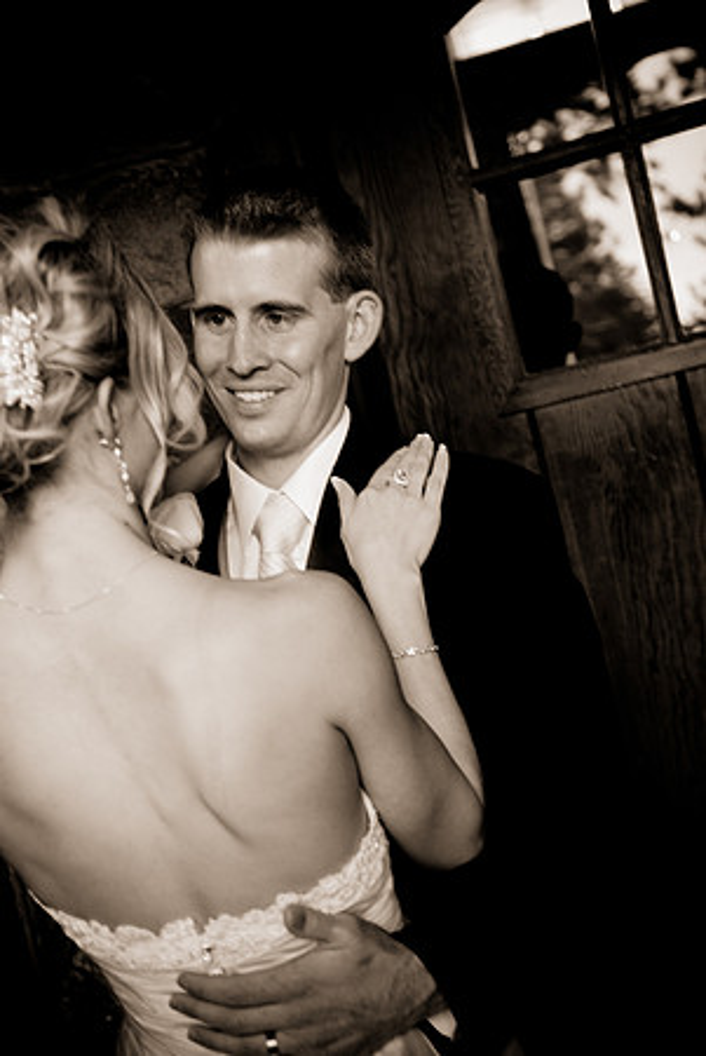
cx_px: 353
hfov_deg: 26.5
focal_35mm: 51
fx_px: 1497
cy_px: 528
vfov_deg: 38.8
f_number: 2.8
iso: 200
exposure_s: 1/30
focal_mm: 34
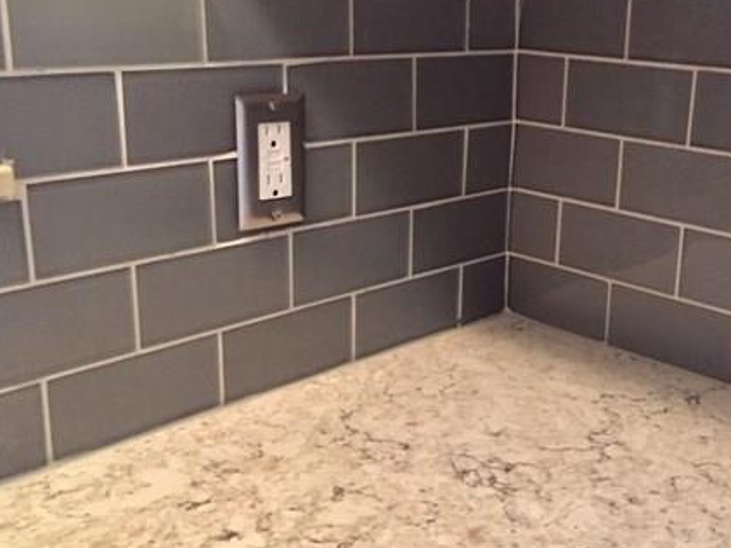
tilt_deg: -19.5
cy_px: 251
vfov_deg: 32.8
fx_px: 929
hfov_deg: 42.5
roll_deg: -3.3
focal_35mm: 44
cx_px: 480
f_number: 2.2
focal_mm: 4.15
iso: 250
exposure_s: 1/30
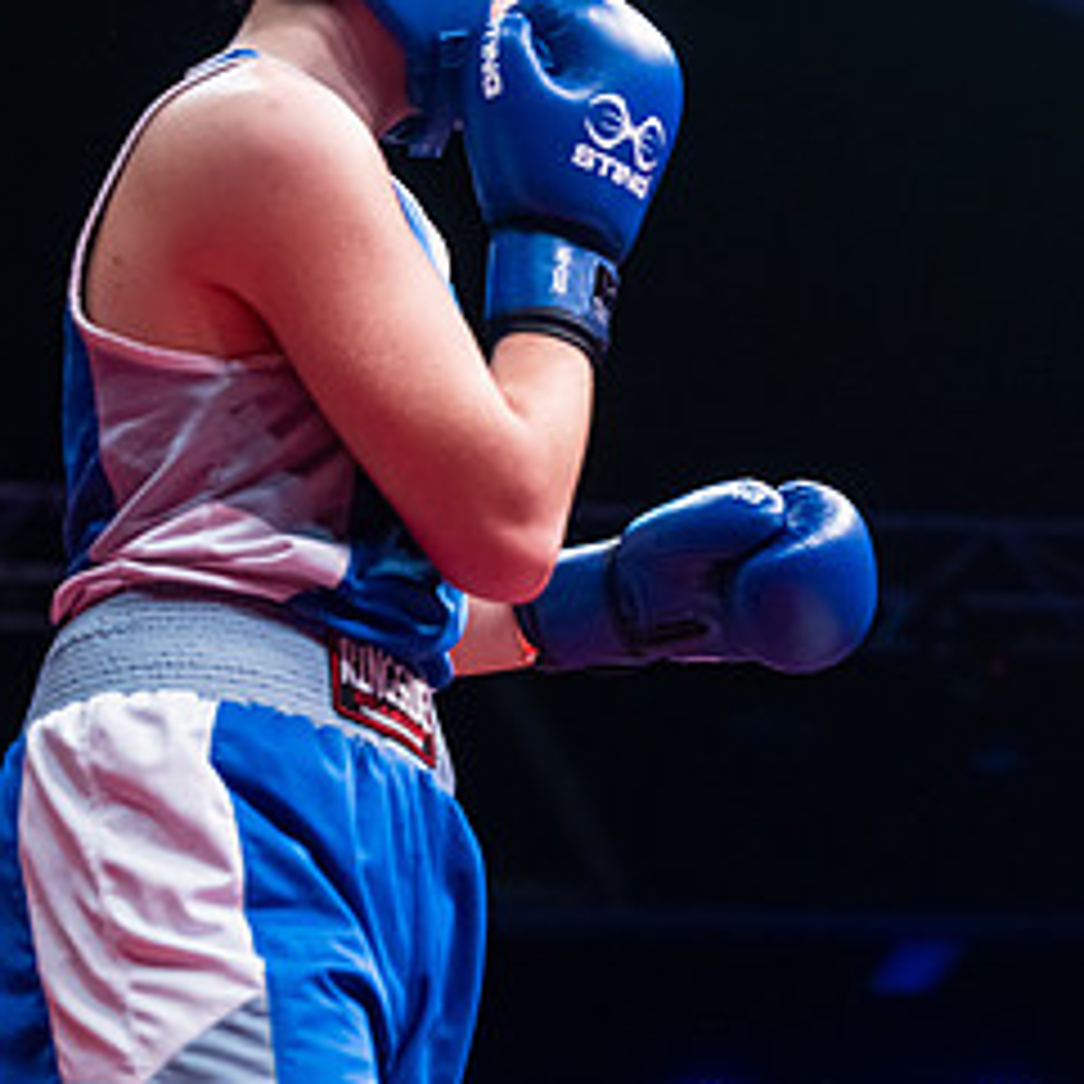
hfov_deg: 13.3
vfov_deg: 13.5
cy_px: 542
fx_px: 4570
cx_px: 1169
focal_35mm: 129
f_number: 2.8
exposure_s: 1/800
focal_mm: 63
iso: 3200
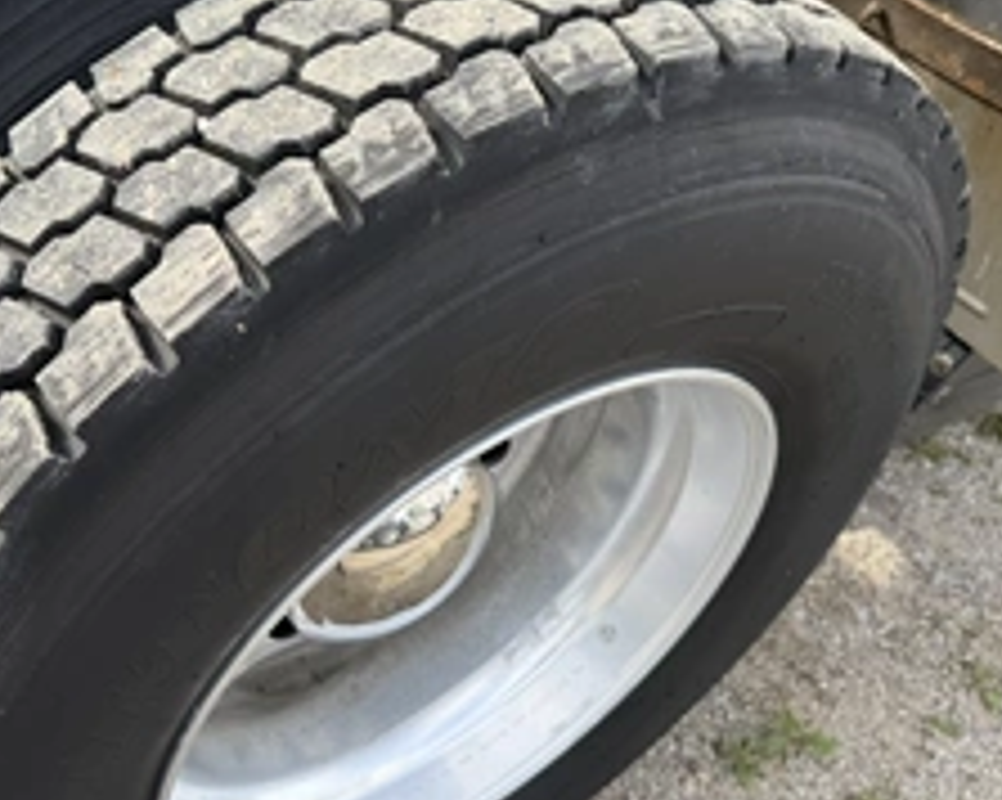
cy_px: 360
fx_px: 1244
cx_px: 283
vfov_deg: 35.6
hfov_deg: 42.8
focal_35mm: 42
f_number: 1.78
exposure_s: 1/1018
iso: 80
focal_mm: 6.76
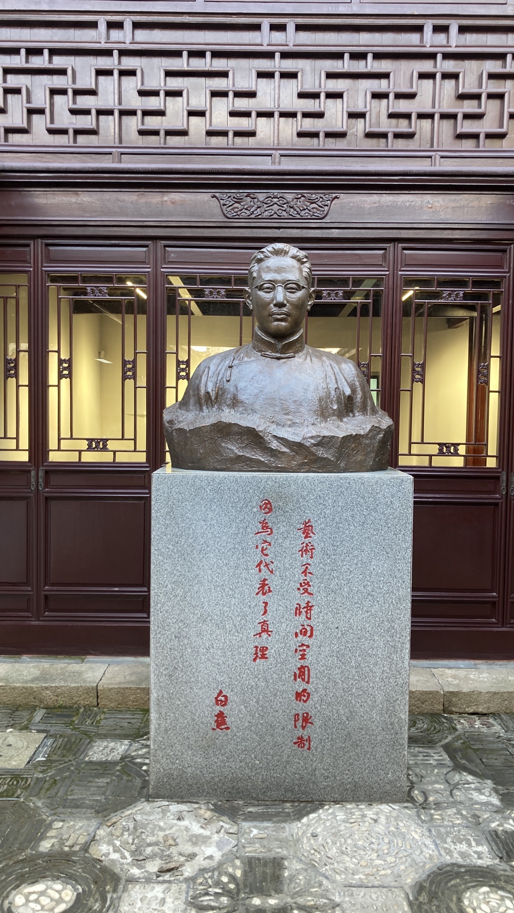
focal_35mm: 31
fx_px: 751
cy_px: 460
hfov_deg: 37.8
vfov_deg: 62.6
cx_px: 253
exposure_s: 1/100
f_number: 1.8
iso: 80
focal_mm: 3.99
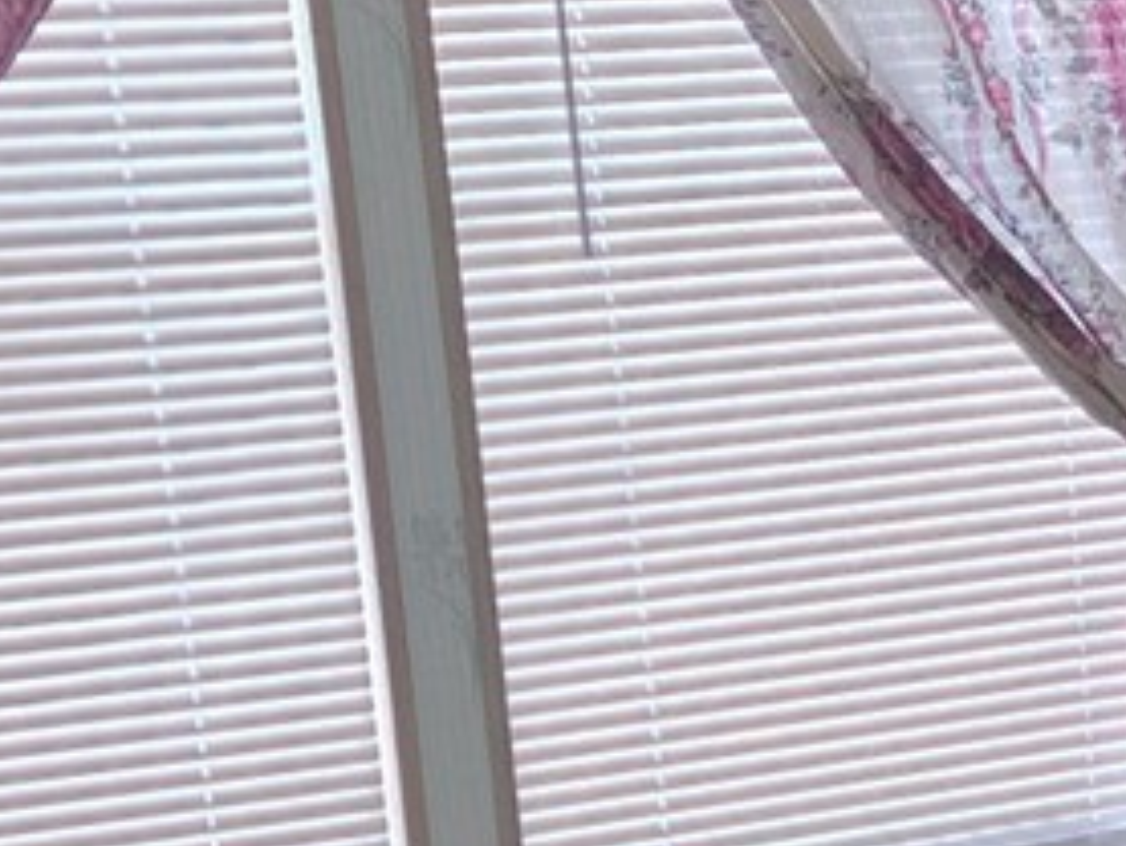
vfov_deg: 10.8
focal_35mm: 133
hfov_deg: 14.1
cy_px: 1257
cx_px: 1589
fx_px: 4328
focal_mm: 5.4
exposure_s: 1/120
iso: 640
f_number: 1.8
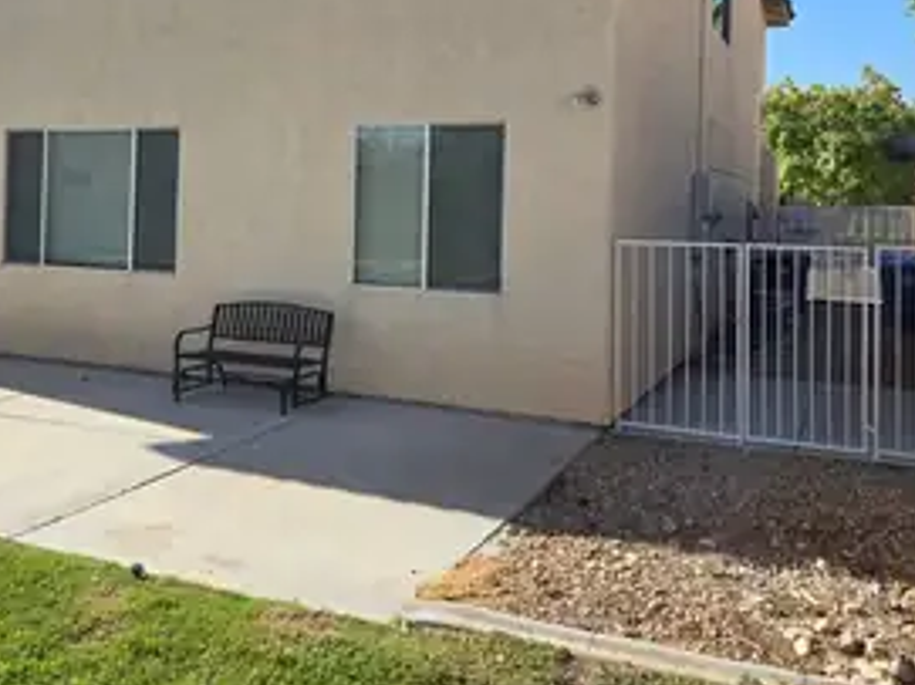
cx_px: 442
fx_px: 898
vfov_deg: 41.1
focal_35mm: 34
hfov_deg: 54.0
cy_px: 213
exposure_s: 1/1505
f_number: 1.8
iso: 25
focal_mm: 5.4
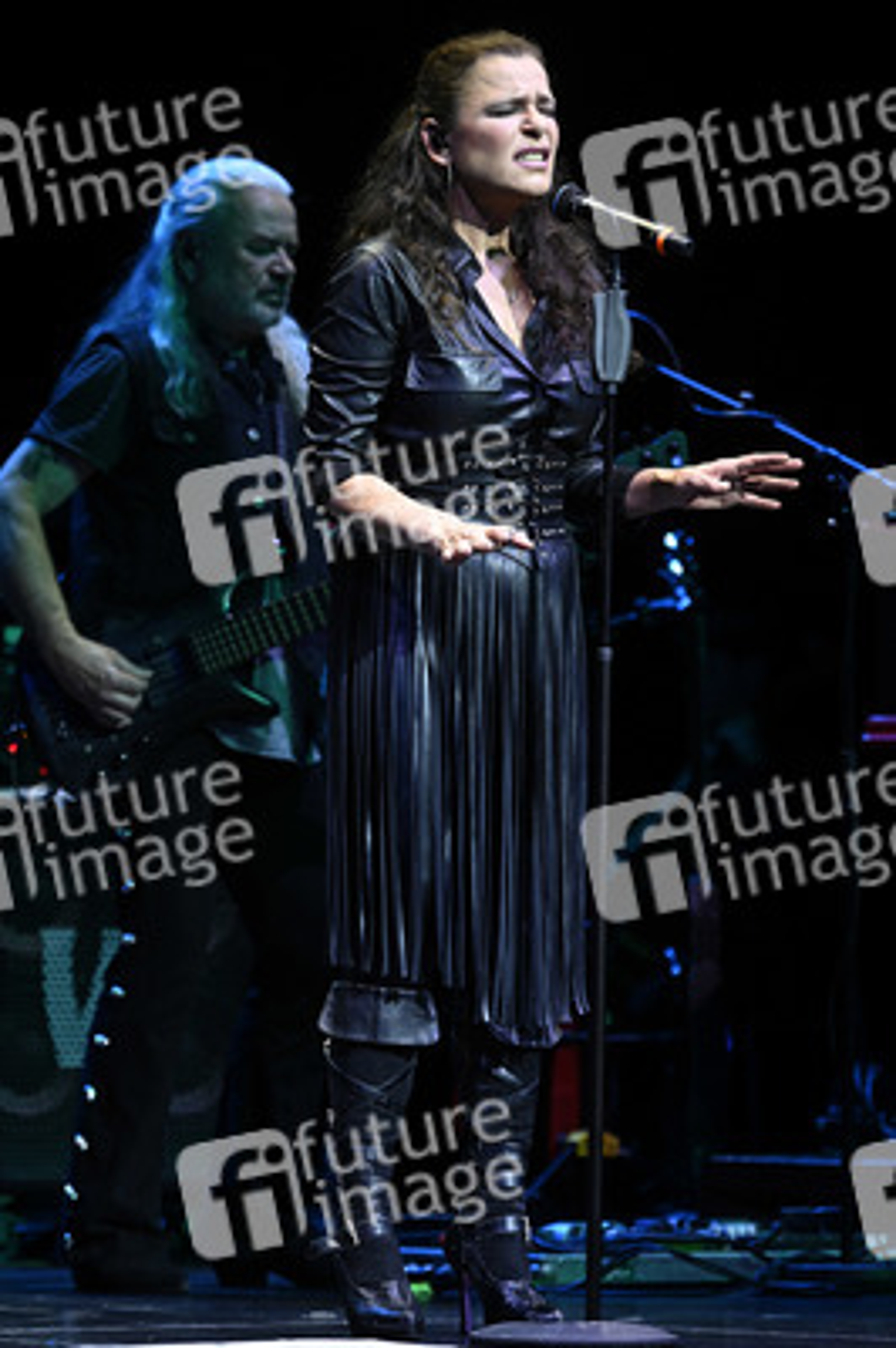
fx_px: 8227
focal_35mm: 220
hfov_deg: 6.2
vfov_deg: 9.4
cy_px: 674
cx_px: 448
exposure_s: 1/500
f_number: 5
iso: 2000
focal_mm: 220
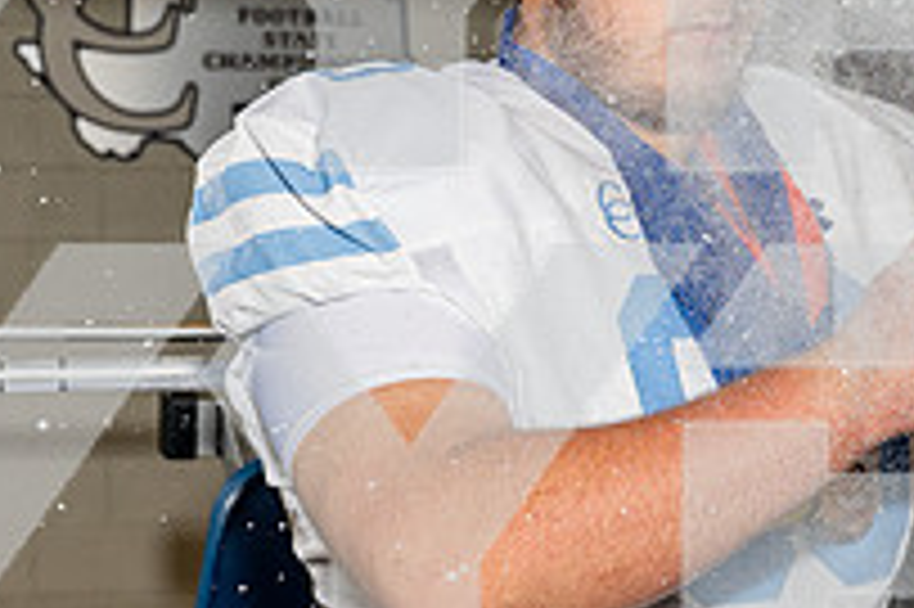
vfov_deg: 11.2
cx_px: 582
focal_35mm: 122
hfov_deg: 16.8
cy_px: 482
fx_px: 3095
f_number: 5.6
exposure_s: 1/250
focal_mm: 41
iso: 500
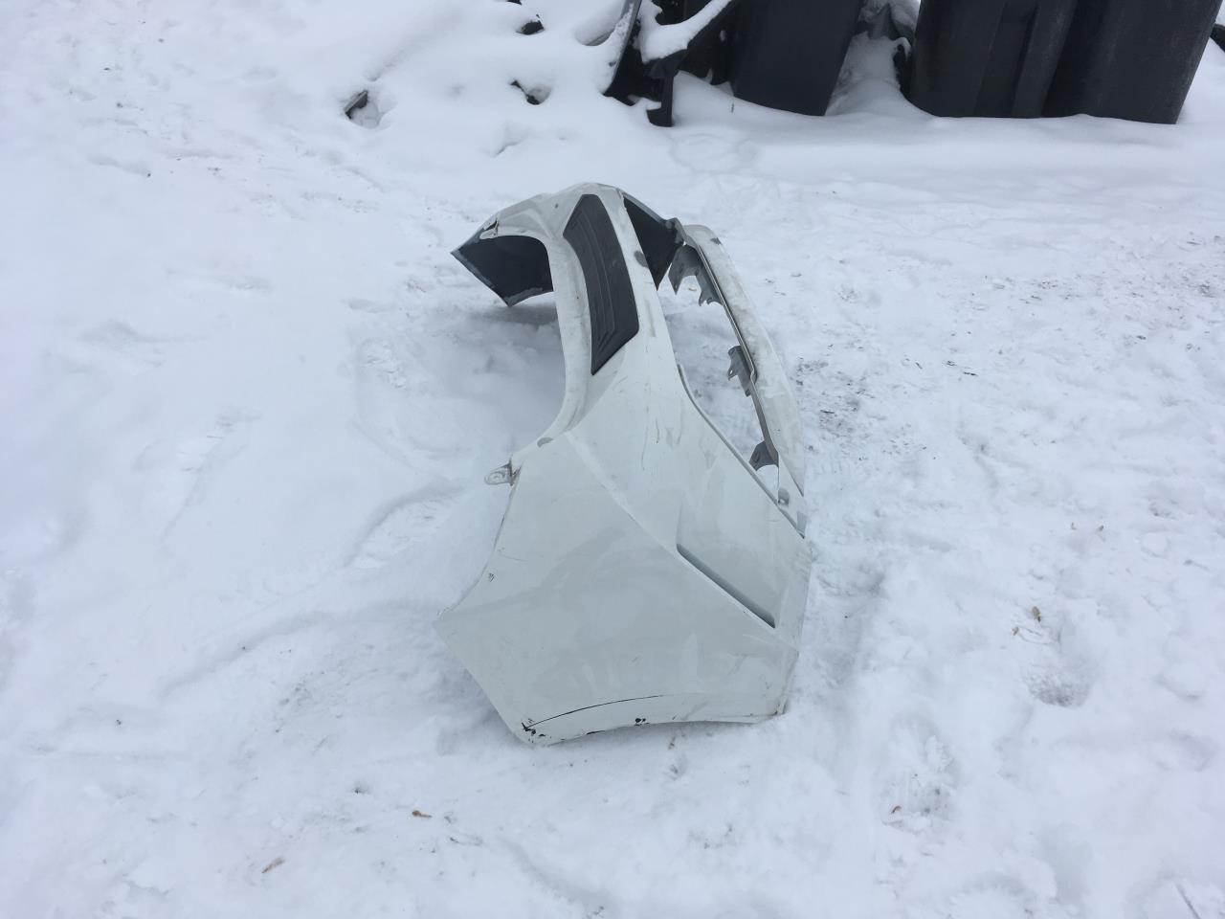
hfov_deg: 61.7
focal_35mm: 29
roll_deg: -2.8
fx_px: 1026
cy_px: 460
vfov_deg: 48.2
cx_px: 612
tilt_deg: -33.8
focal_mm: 4.15
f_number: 2.2
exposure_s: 1/2137
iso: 25
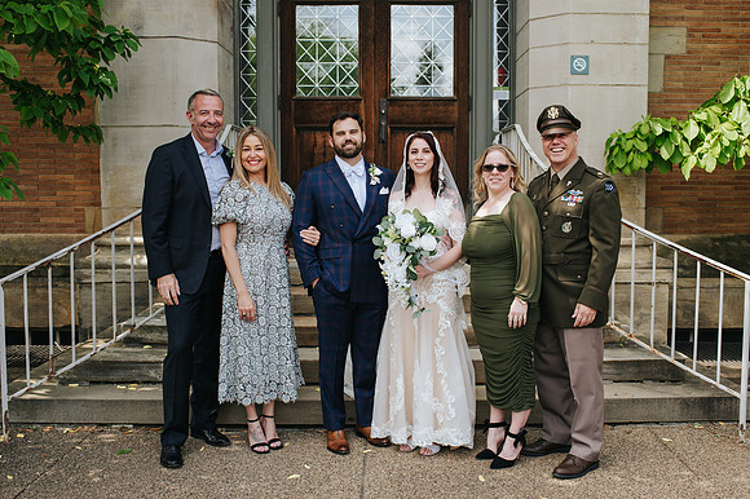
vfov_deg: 34.3
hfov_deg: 49.8
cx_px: 382
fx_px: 807
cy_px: 266
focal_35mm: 39
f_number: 3.5
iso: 250
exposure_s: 1/500
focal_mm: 35
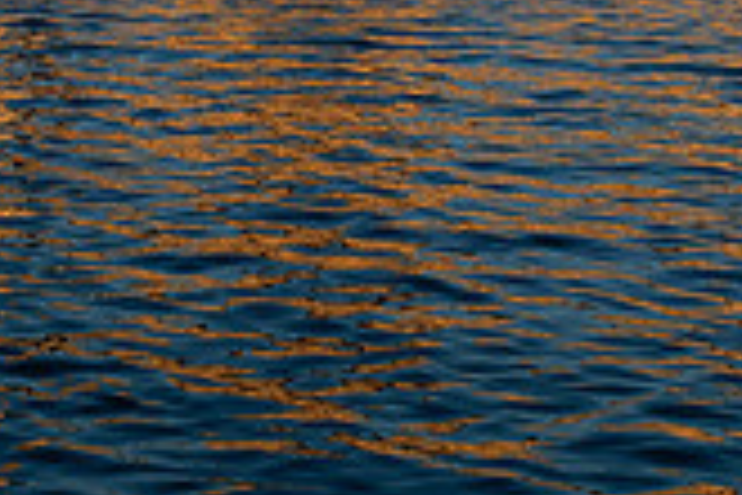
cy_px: -317
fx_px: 2267
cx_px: -166
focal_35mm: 110
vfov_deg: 11.7
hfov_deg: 17.6
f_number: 5
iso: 64
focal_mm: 31
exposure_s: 1/320
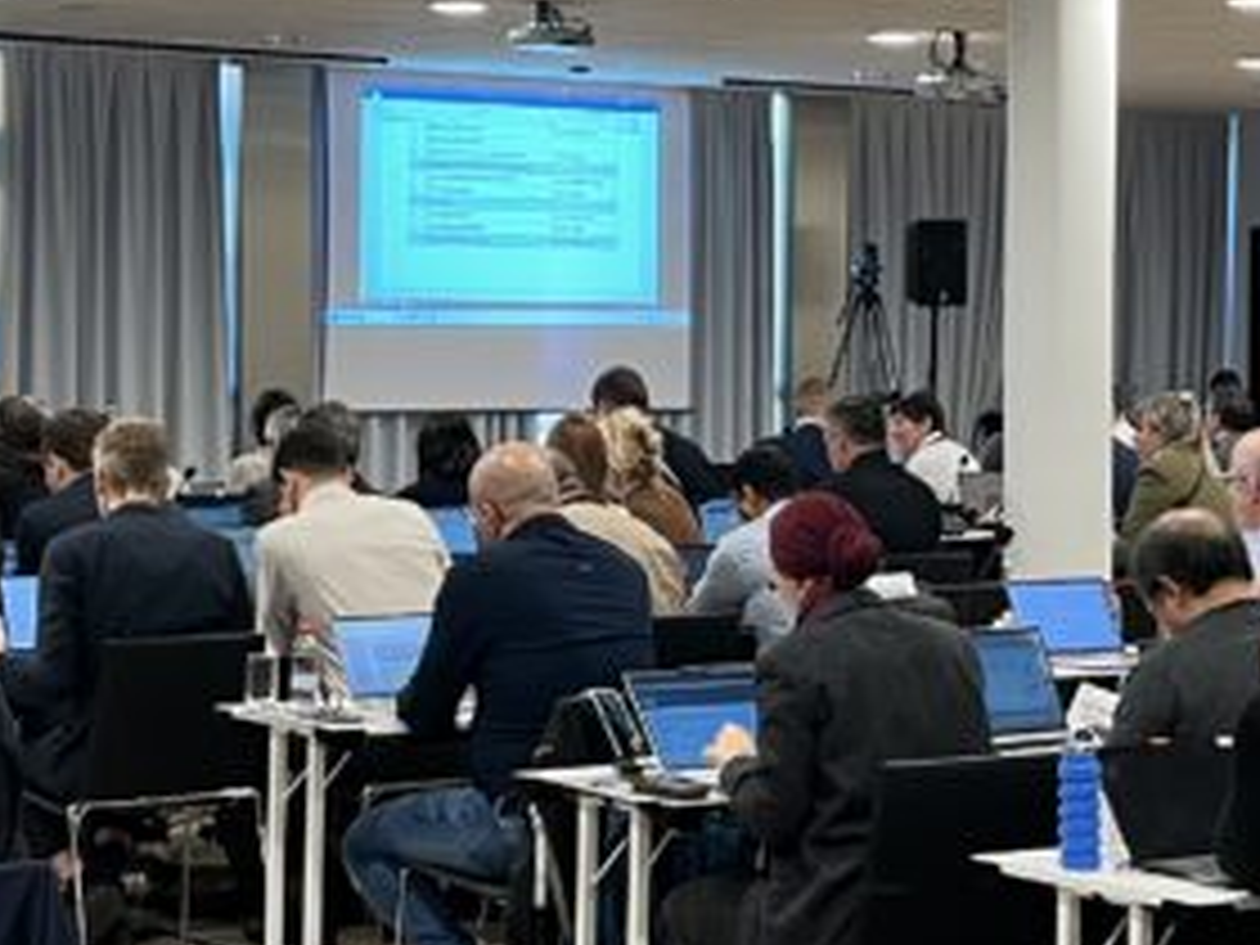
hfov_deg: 20.6
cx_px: 706
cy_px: 324
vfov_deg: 15.5
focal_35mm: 95
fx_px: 3458
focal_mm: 5.7
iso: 100
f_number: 1.5
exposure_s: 1/60
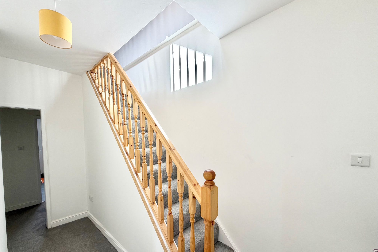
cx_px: 184
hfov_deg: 100.4
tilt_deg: -3.5
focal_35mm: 15
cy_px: 142
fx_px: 157
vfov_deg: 77.0
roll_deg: +1.0
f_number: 2.2
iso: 64
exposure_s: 1/121
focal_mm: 2.22
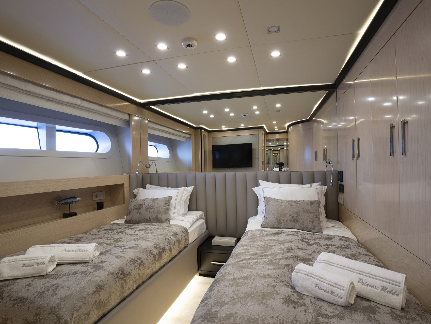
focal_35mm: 17
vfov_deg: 74.7
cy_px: 167
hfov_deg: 91.0
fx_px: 212
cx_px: 220
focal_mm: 10
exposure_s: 1/6
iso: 200
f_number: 7.1
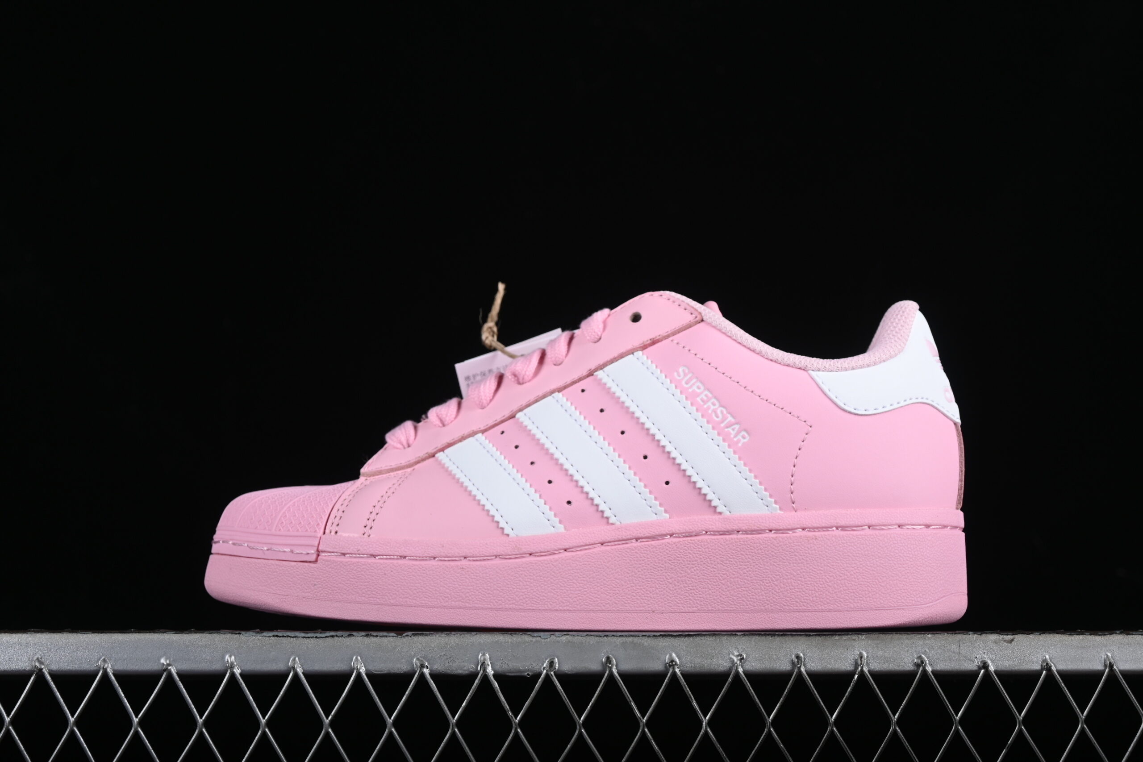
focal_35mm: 75
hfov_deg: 27.0
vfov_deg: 18.2
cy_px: 381
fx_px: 2381
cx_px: 572
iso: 160
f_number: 7.1
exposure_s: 1/200
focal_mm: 50
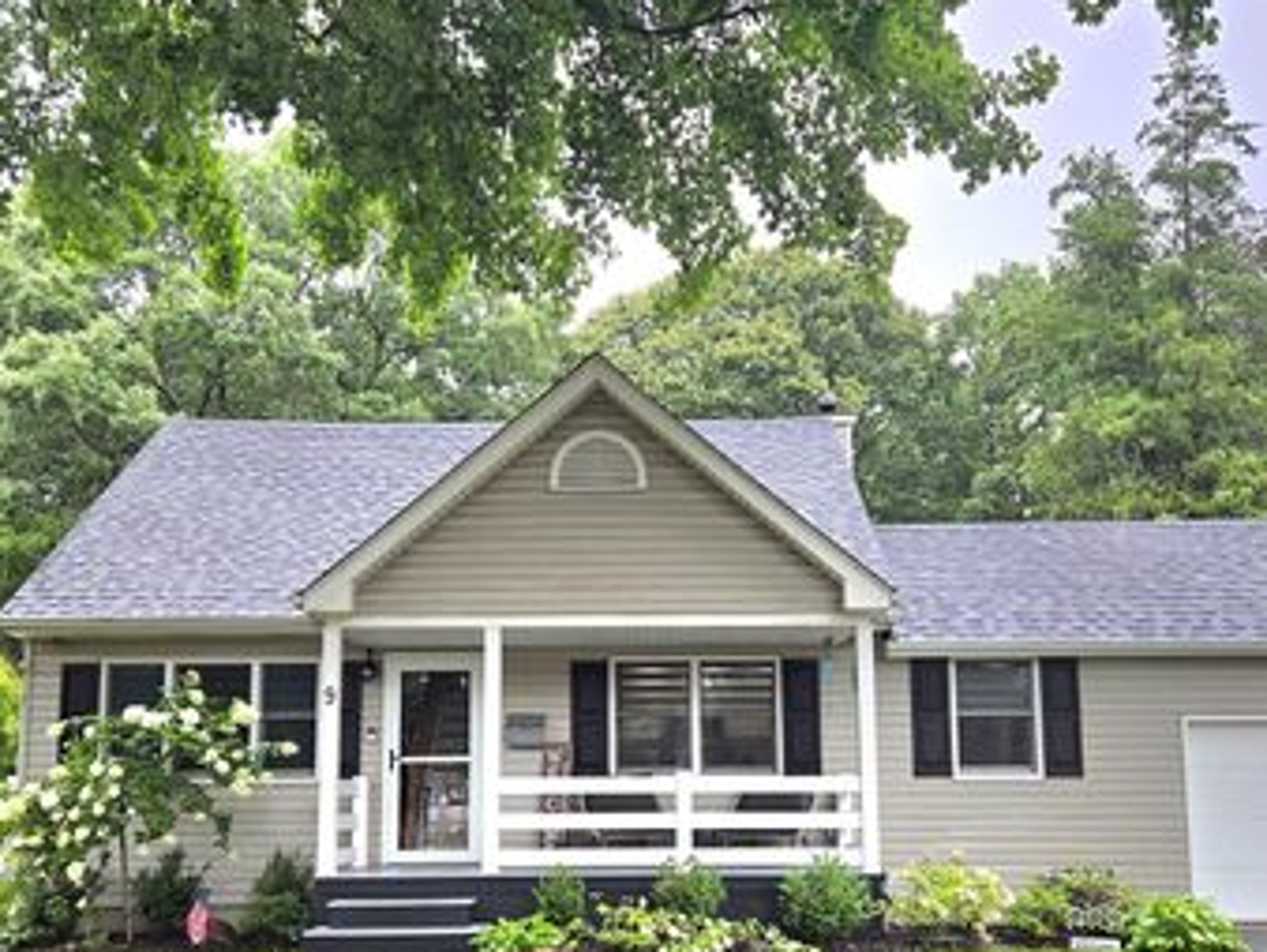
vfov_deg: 40.9
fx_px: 1245
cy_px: 692
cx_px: 630
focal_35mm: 34
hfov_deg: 53.9
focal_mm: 5.4
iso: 25
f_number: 1.8
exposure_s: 1/476
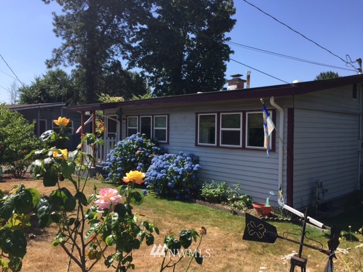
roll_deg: -1.8
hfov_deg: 61.7
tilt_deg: -2.3
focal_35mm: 29
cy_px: 136
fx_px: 304
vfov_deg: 48.2
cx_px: 182
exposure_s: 1/1319
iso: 32
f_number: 2.2
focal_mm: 4.15
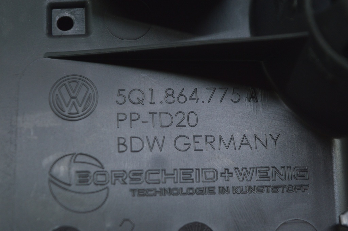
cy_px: 116
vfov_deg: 16.5
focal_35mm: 82
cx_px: 174
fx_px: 797
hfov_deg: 24.6
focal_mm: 55
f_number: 5.6
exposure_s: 1/40
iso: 400
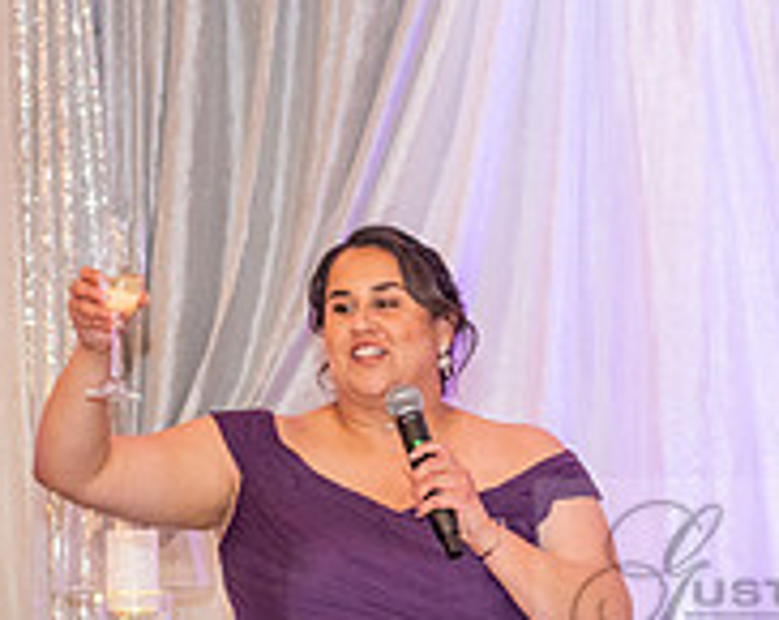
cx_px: 878
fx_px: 4535
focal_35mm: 197
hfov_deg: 9.7
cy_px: 556
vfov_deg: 7.8
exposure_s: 1/160
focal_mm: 58
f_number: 3.5
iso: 1600
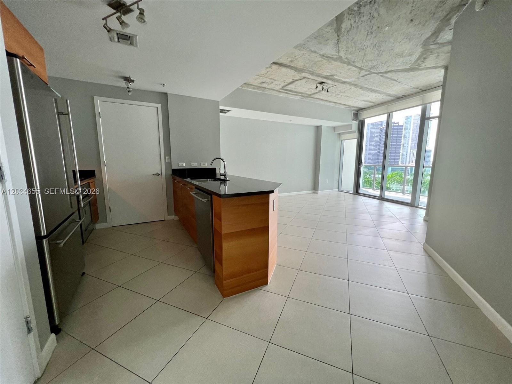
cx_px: 256
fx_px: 192
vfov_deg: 89.9
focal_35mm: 13
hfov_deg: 106.2
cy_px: 192
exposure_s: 1/120
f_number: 1.8
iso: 100
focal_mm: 1.57
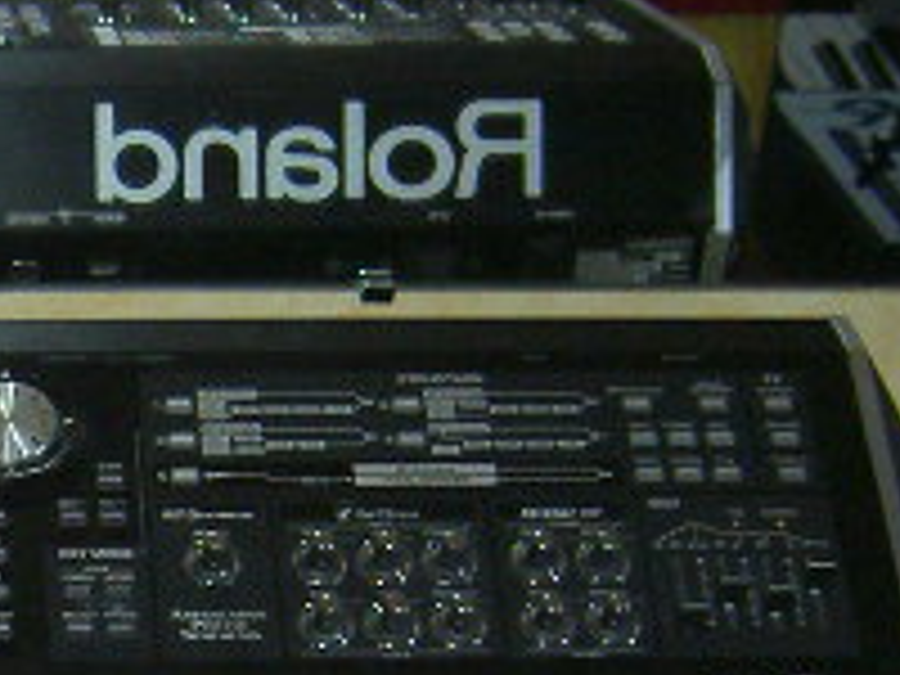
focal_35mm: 125
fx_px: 3250
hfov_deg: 15.0
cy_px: 765
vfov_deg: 11.7
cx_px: -310
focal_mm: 8
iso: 100
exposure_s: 1/59.5
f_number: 2.8
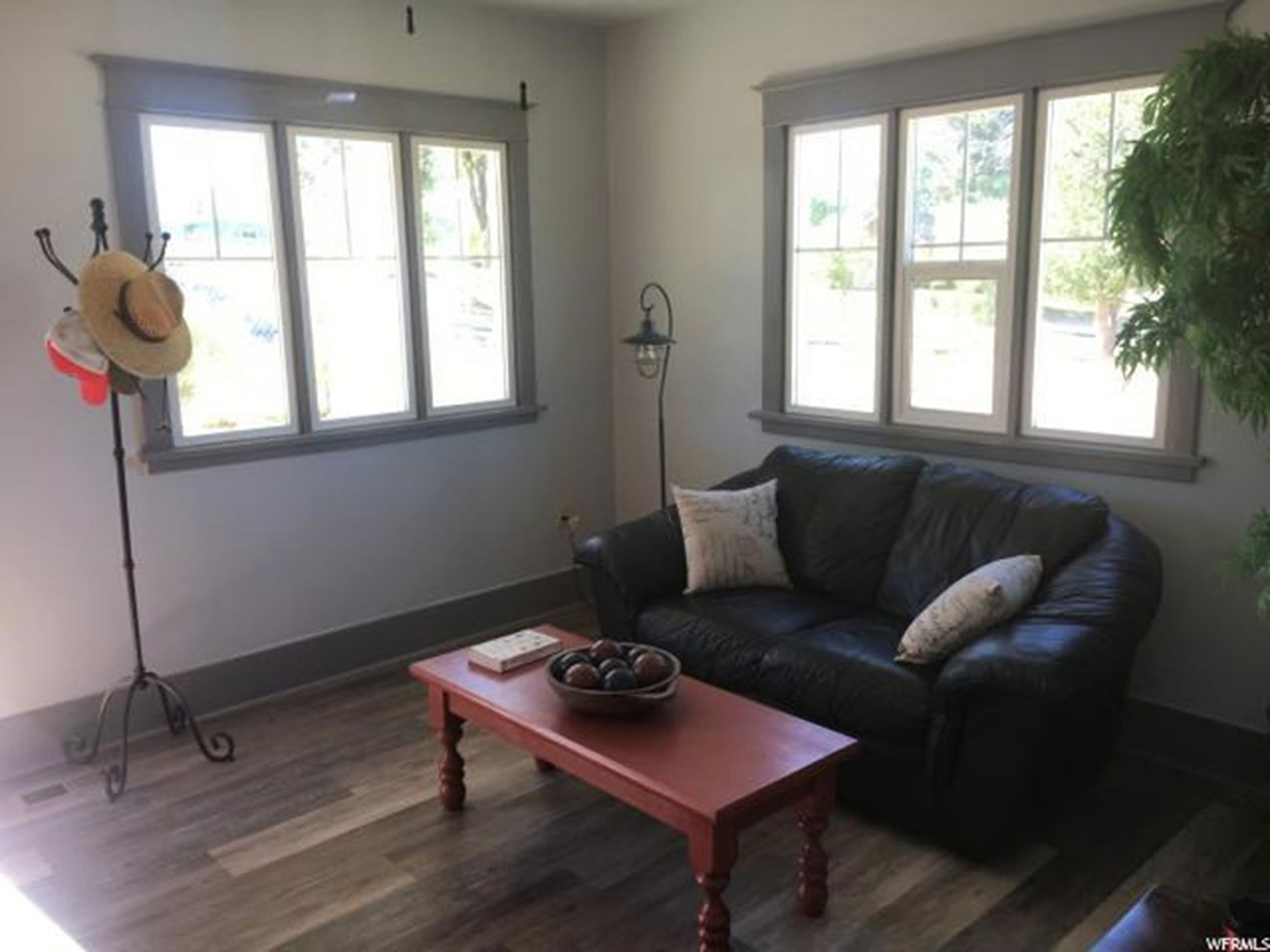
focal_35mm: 29
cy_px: 476
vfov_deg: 48.2
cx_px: 635
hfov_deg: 61.7
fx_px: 1064
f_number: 2.2
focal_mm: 4.15
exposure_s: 1/60
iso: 32
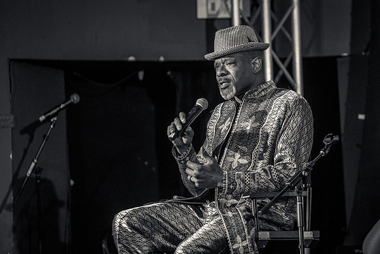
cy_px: 111
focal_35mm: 231
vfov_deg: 6.0
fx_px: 2438
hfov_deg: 8.9
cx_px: 219
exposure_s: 1/250
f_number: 4
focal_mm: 200
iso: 2500
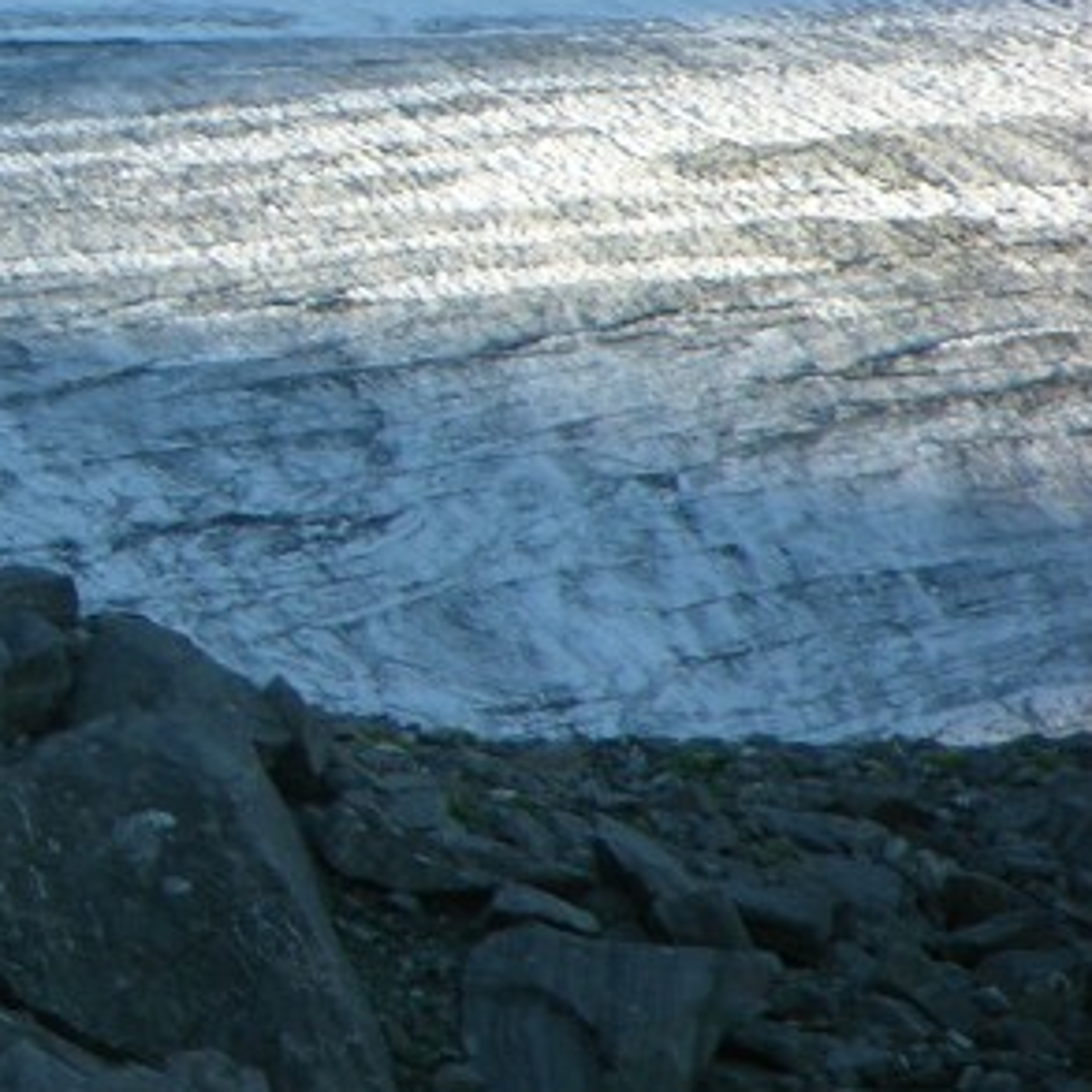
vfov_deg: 2.0
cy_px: -52
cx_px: -783
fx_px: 30836
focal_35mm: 864
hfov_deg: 2.0
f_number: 4.2
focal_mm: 71.2
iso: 50
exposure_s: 1/110
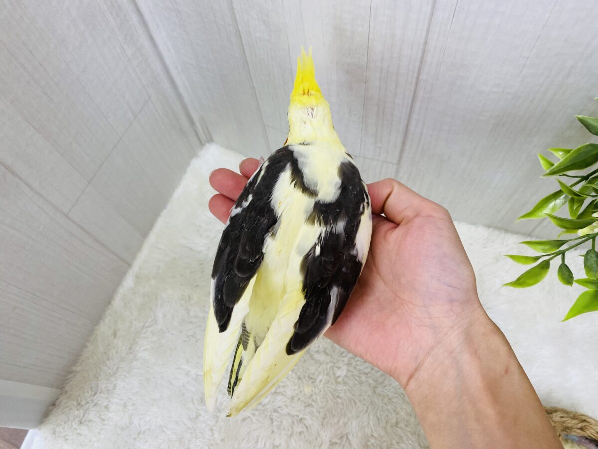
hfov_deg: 67.3
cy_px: 224
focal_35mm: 26
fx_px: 449
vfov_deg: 53.1
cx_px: 299
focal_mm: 4.25
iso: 125
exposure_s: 1/100
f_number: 1.8
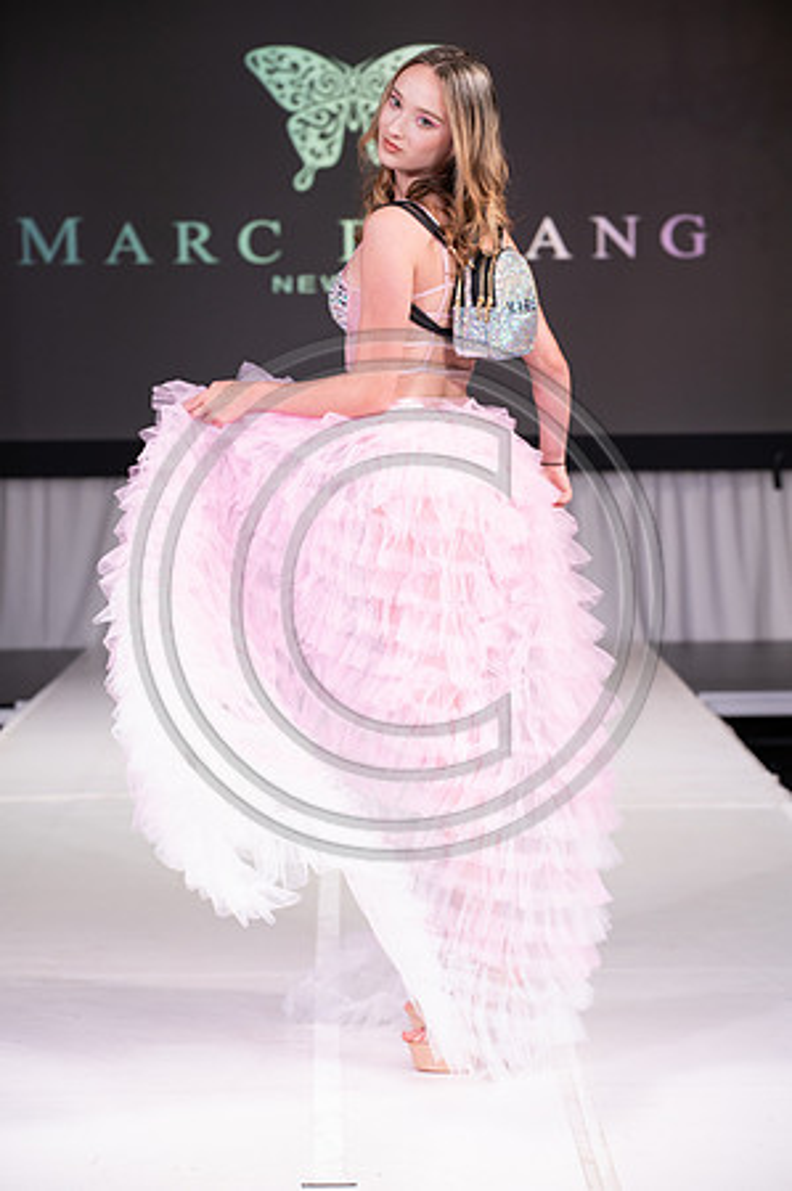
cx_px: 396
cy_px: 596
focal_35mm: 105
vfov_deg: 19.5
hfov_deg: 13.0
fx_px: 3473
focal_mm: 105
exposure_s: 1/400
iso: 2000
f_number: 5.6
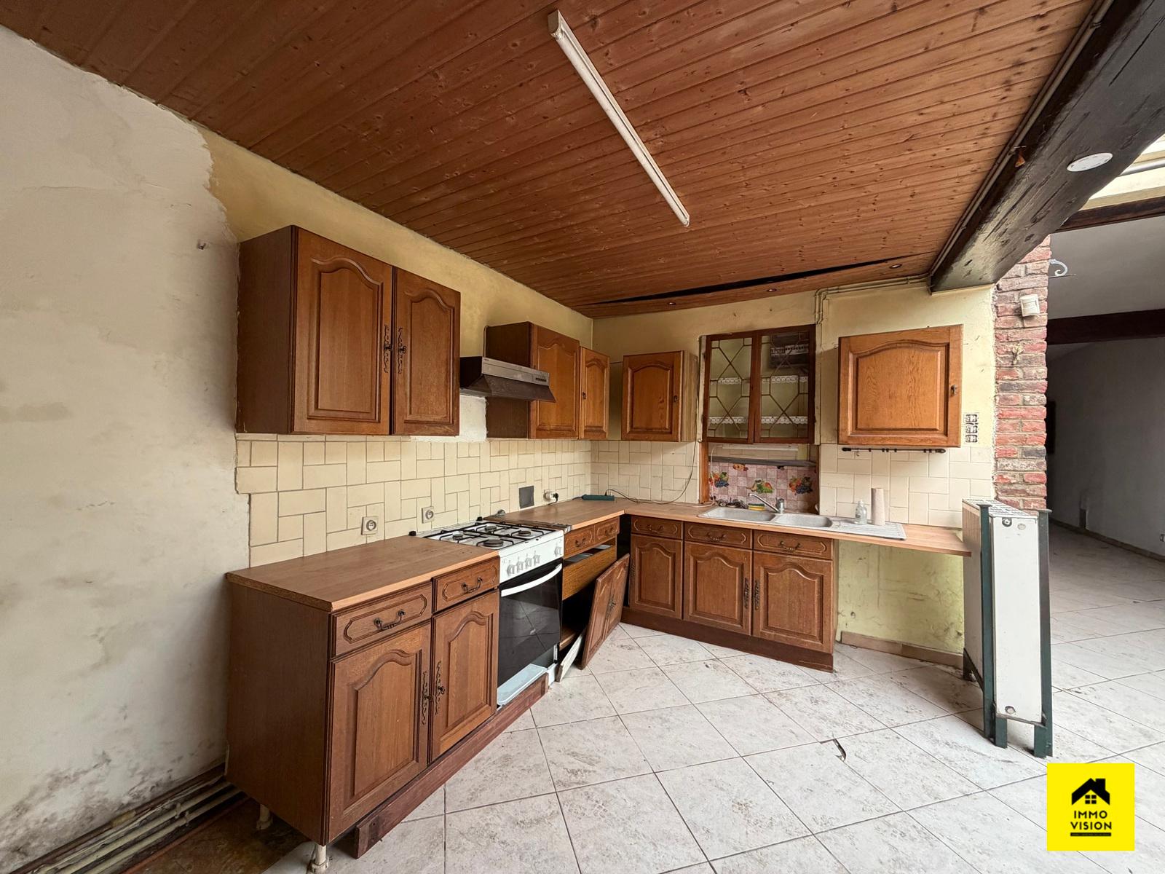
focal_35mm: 14
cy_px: 437
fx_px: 471
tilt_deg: +0.4
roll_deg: -0.6
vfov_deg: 85.7
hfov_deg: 102.1
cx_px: 582
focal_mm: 2.22
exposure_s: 1/104
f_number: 2.2
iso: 320
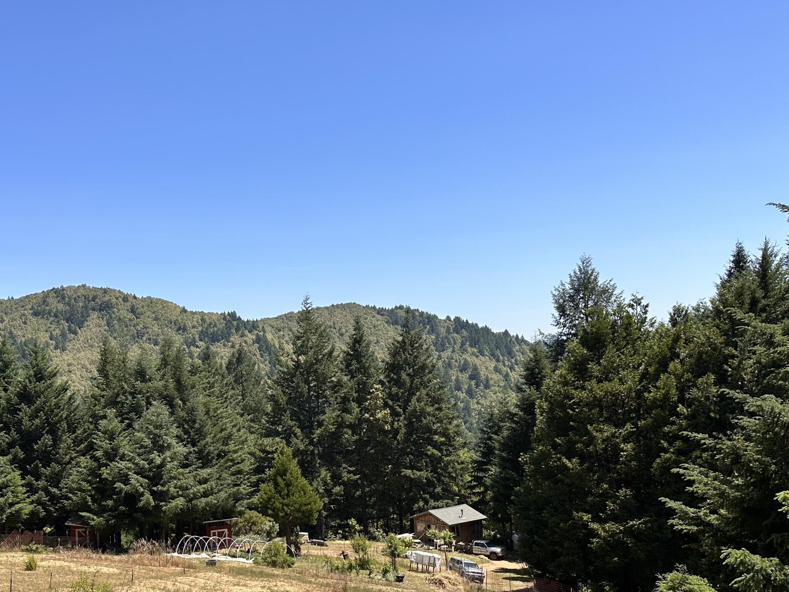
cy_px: 378
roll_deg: +3.1
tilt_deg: +0.2
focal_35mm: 35
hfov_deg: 51.5
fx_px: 798
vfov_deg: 40.4
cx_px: 251
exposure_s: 1/3861
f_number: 1.78
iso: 80
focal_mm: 6.86
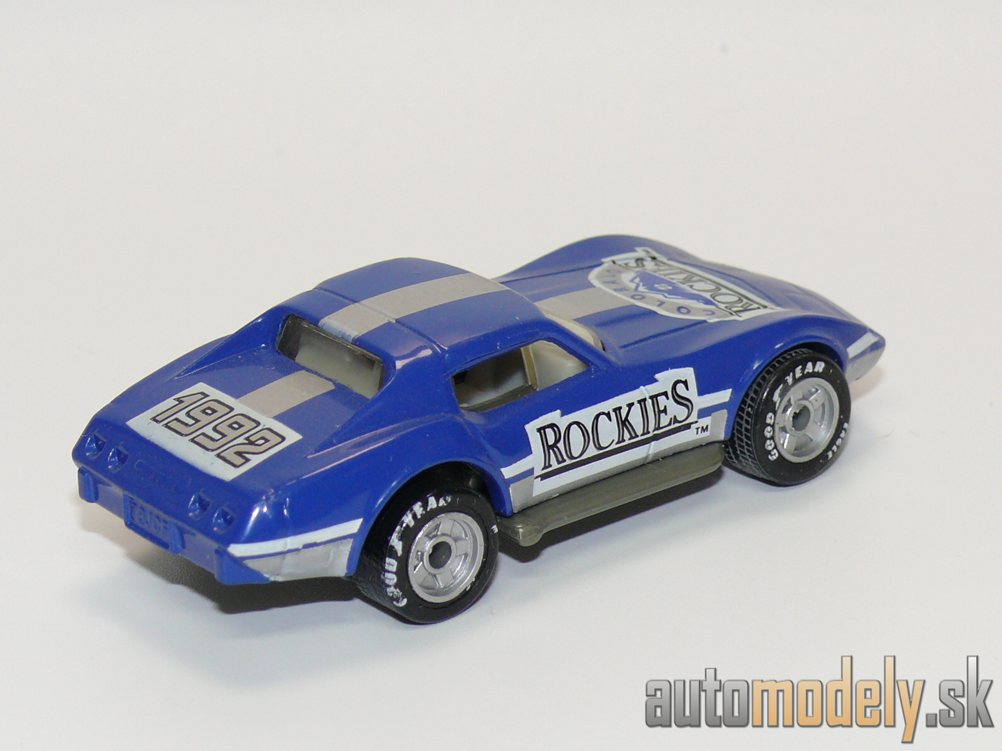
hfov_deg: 15.4
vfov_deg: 11.6
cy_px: 376
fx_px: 3705
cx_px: 501
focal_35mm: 128
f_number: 4
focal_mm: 15.2
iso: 100
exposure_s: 1/30
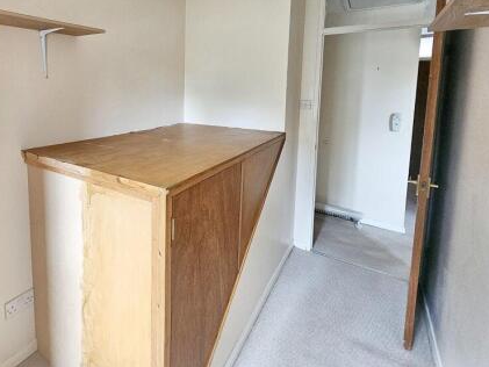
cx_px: 181
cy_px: 120
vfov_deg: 69.4
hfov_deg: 85.9
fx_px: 254
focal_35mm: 18
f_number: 2.2
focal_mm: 2.2
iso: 500
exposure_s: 1/33
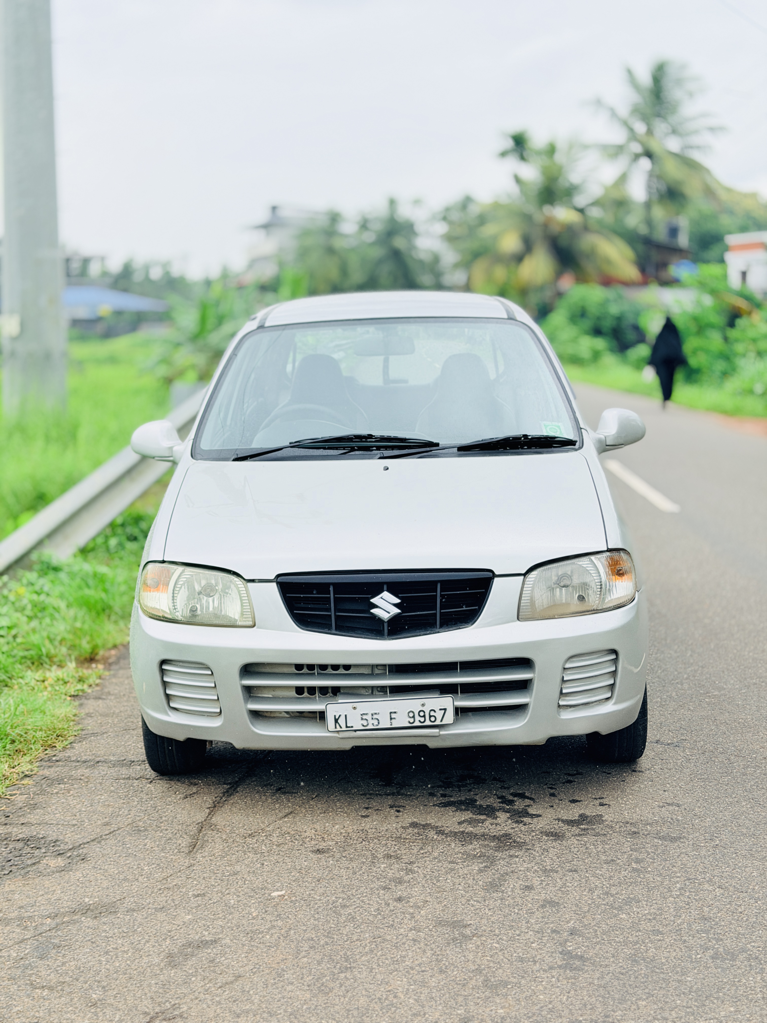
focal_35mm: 48
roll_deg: +0.1
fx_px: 1418
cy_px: 512
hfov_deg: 30.3
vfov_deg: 39.7
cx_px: 384
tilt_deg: -7.6
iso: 64
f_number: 1.78
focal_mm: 6.76
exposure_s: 1/1484
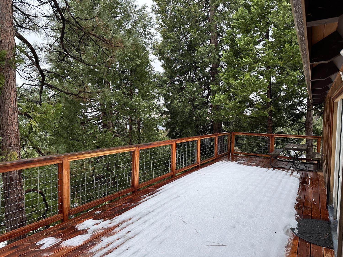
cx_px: 172
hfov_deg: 71.6
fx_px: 238
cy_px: 128
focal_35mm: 24
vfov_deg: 56.8
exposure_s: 1/121
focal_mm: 6.86
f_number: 1.78
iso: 200
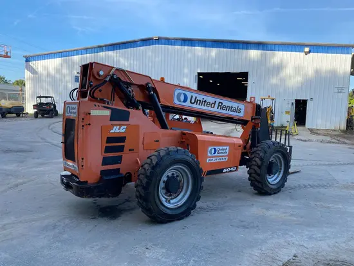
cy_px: 133
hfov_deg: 67.3
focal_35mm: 26
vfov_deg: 53.1
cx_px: 177
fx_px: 266
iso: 32
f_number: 1.8
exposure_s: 1/839
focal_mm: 4.25
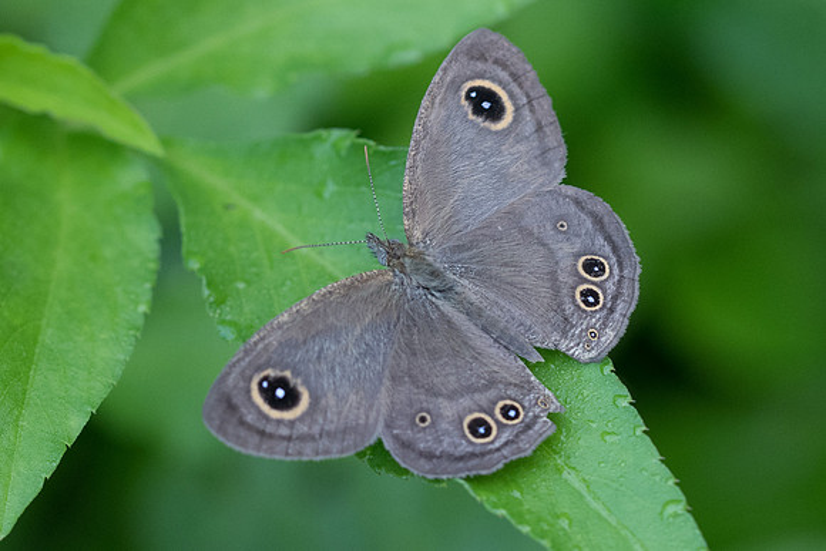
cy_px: 179
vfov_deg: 3.0
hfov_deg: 4.5
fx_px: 10589
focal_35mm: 461
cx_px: 523
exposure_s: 1/400
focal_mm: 150
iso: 800
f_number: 4.5
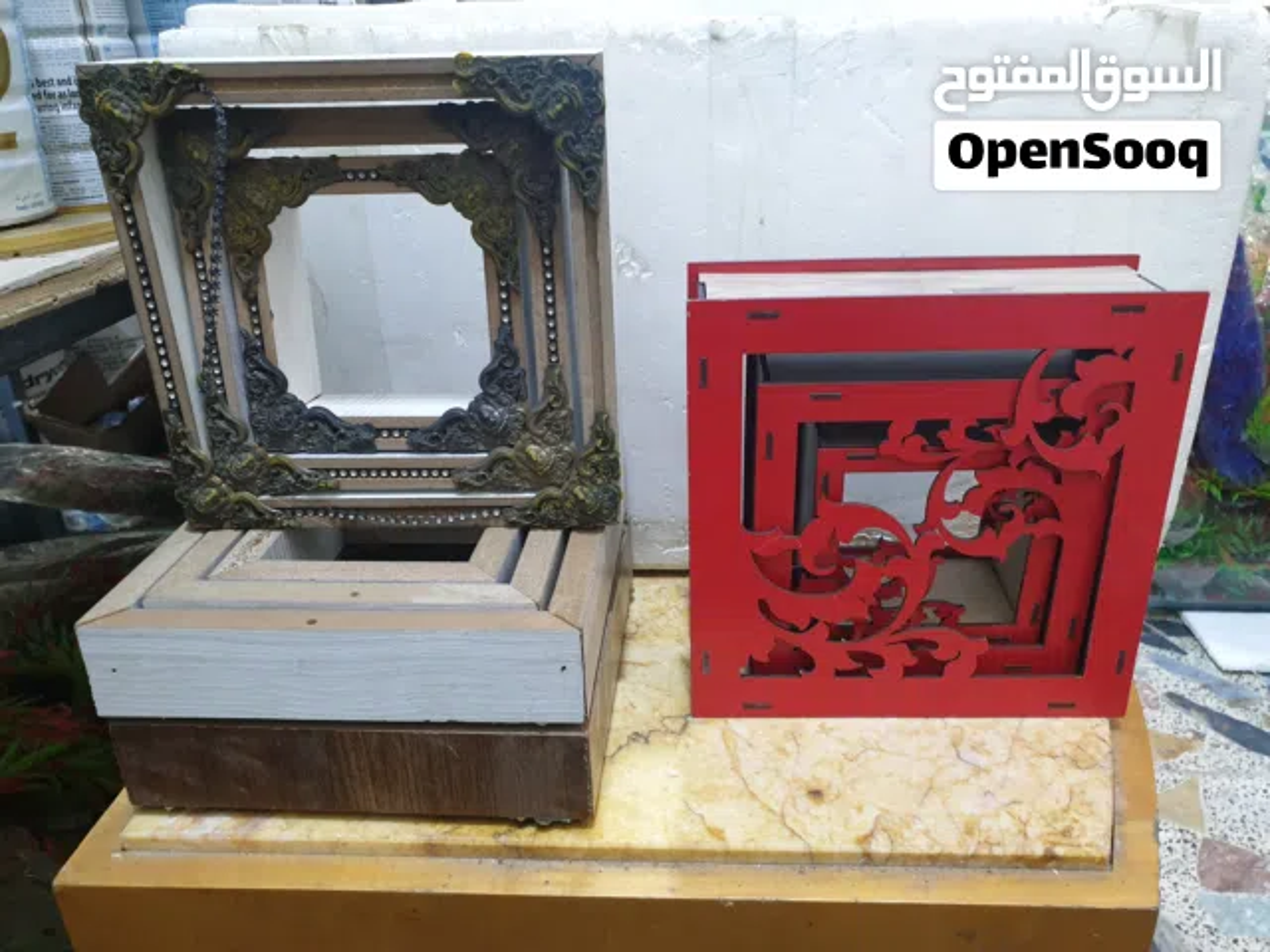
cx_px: 635
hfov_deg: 67.3
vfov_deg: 53.1
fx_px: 954
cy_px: 476
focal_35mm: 26
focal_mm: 4.3
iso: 320
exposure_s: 1/33
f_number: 2.4
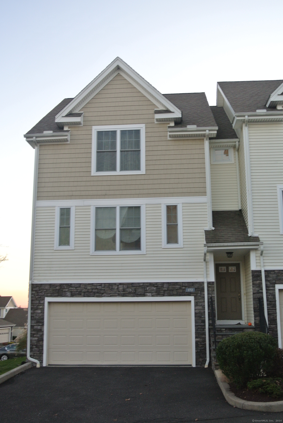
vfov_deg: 49.5
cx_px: 142
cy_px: 212
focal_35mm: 39
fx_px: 459
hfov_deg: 34.3
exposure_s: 1/60
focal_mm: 14.5
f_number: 4
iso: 180
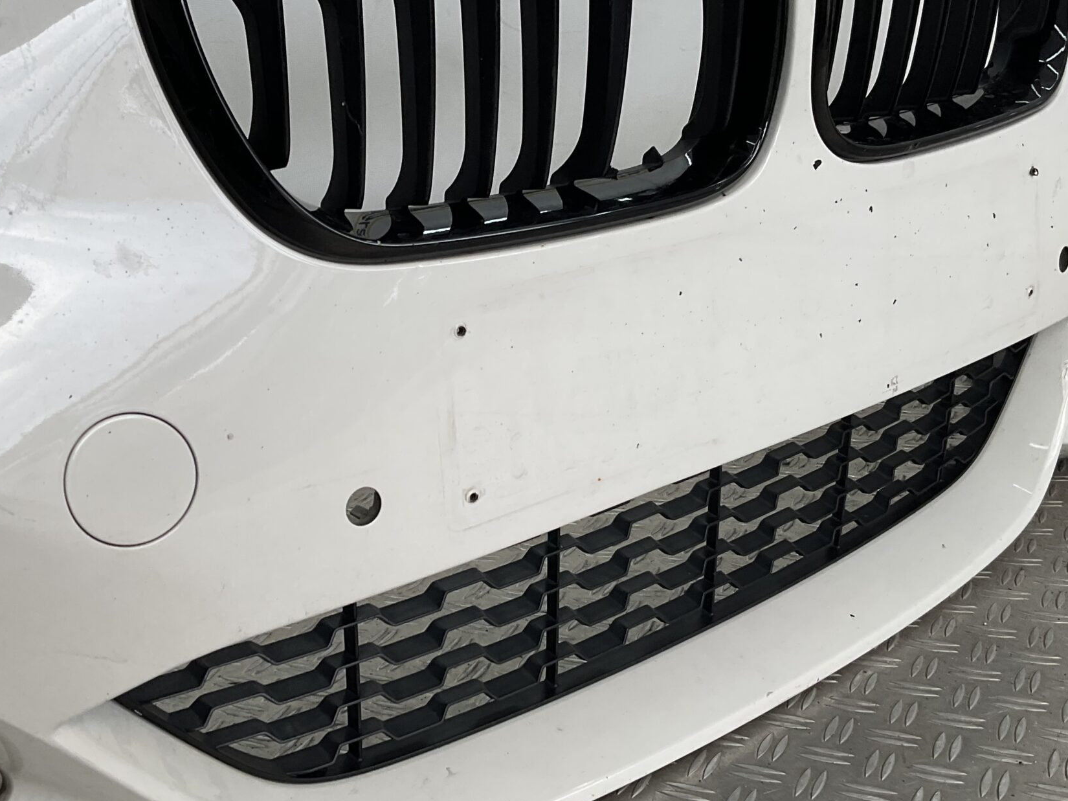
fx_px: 1388
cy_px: 383
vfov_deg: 32.2
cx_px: 469
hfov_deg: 42.0
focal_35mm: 45
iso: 16
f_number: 1.8
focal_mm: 3
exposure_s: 1/257
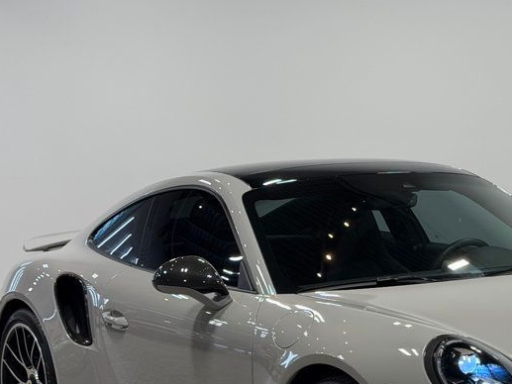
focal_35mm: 95
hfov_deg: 20.3
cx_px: 439
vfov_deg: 15.4
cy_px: 318
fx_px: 1405
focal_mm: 6.76
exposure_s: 1/309
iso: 64
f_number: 1.78
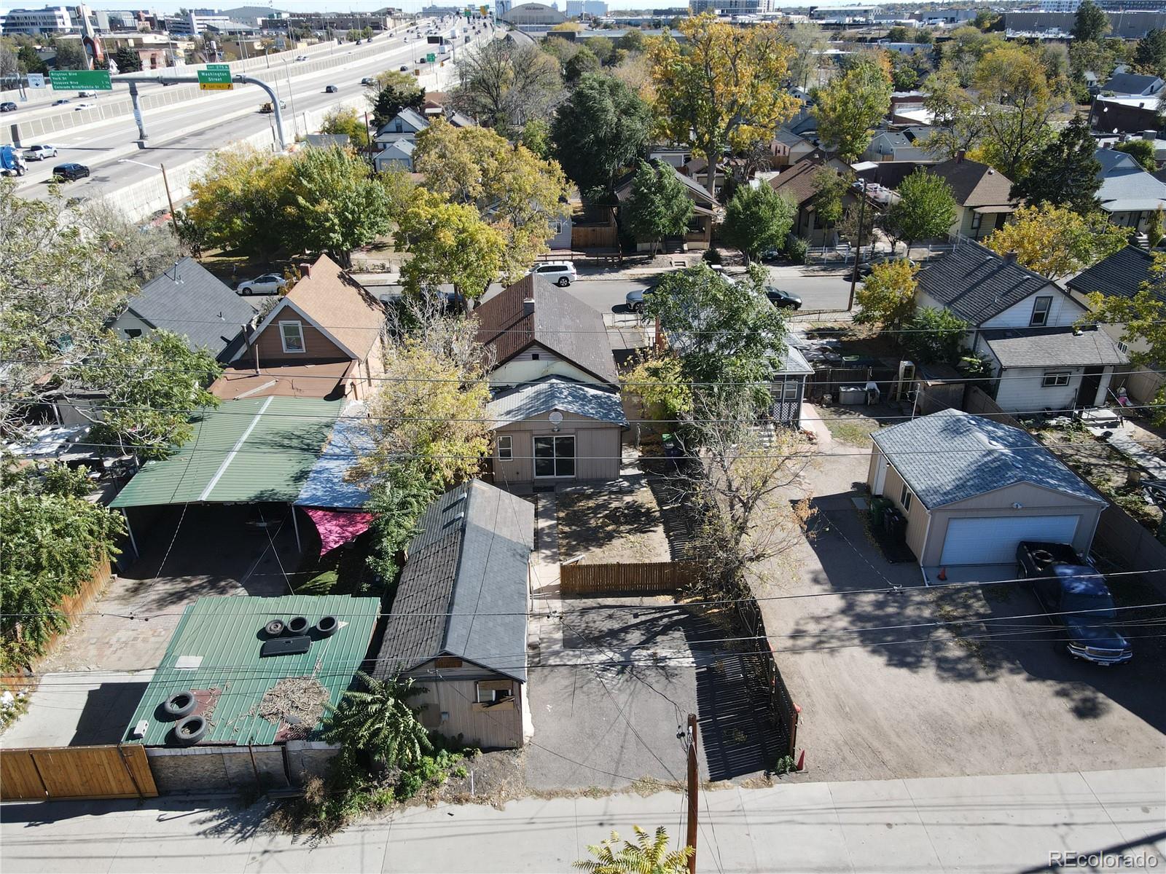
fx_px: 808
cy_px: 437
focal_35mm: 24
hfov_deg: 71.6
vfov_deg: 56.8
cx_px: 583
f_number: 2.8
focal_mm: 4.5
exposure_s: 1/350
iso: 100
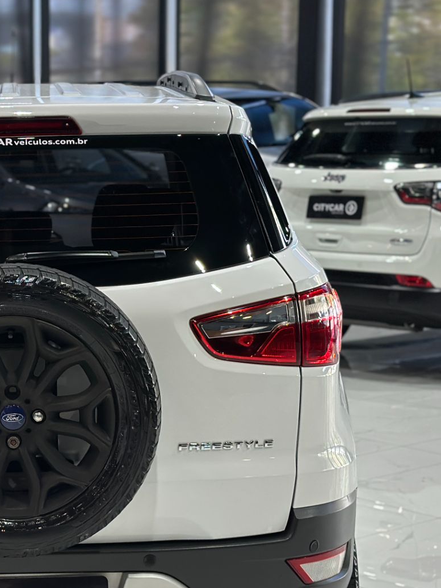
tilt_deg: -11.0
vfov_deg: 21.9
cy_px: 397
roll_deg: +0.6
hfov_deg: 16.3
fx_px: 1512
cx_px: 14
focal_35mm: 89
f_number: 1.78
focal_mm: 6.86
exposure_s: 1/120
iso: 160
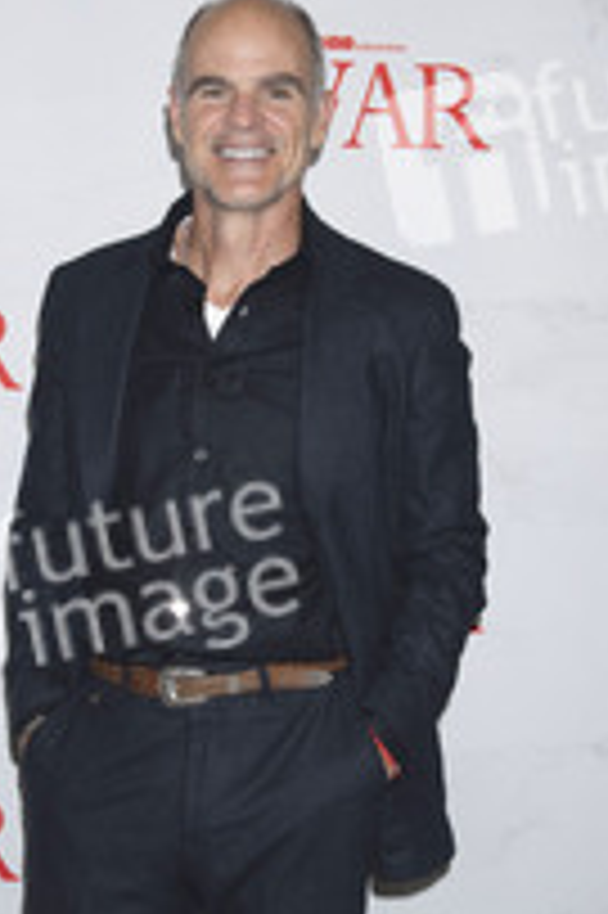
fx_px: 1903
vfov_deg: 26.2
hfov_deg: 18.1
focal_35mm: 75
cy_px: 815
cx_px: 198
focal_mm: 38
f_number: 6.3
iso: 640
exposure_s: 1/200
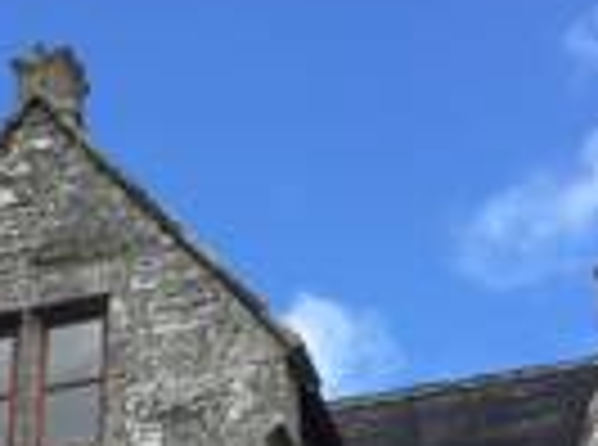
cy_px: 671
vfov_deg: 13.2
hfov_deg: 18.6
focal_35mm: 105
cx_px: 126
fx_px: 1809
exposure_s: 1/842
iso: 32
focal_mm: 4.15
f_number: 2.2
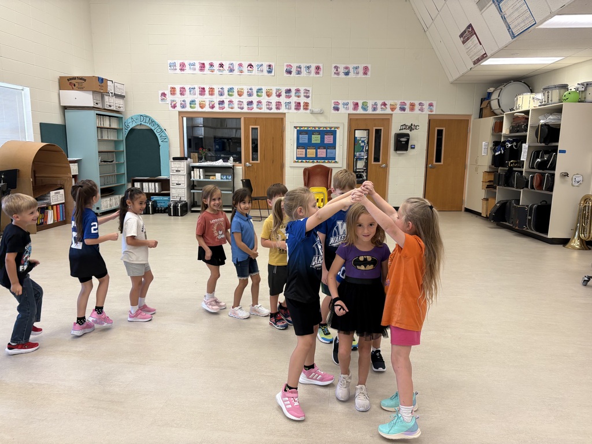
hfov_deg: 67.3
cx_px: 296
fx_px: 445
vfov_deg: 53.1
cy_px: 222
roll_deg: +0.1
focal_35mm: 26
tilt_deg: -9.6
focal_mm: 5.96
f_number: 1.6
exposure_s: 1/61
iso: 80
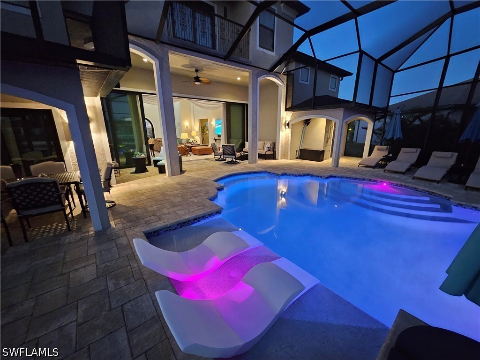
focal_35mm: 13
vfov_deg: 89.9
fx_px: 180
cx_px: 240
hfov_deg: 106.2
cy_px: 180
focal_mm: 1.74
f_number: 2.2
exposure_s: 1/24
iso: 640
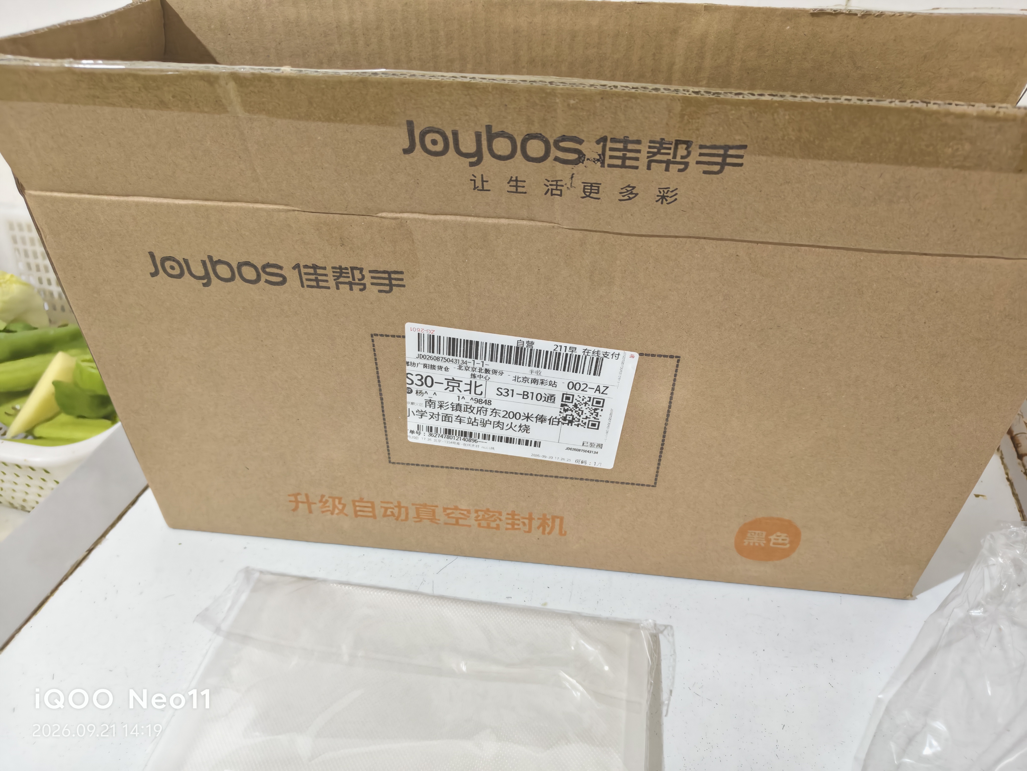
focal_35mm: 23
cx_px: 514
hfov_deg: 73.9
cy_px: 386
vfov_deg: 58.9
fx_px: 682
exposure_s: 1/50
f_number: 1.88
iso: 622
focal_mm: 5.56
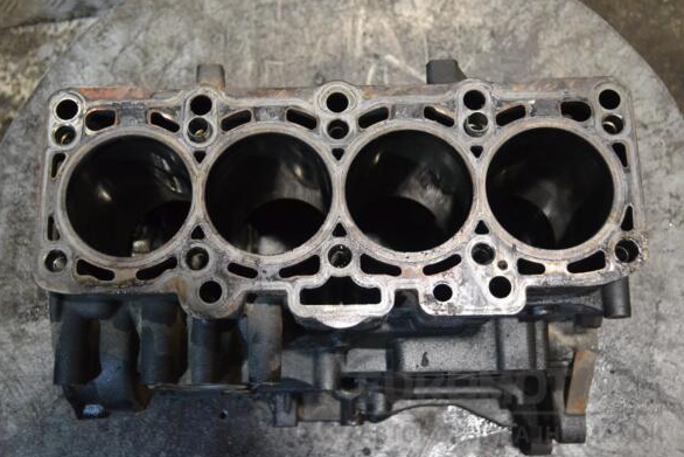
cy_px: 230
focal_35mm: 43
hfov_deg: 45.4
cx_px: 336
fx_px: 817
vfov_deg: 31.2
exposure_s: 1/100
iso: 3200
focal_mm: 28
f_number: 5
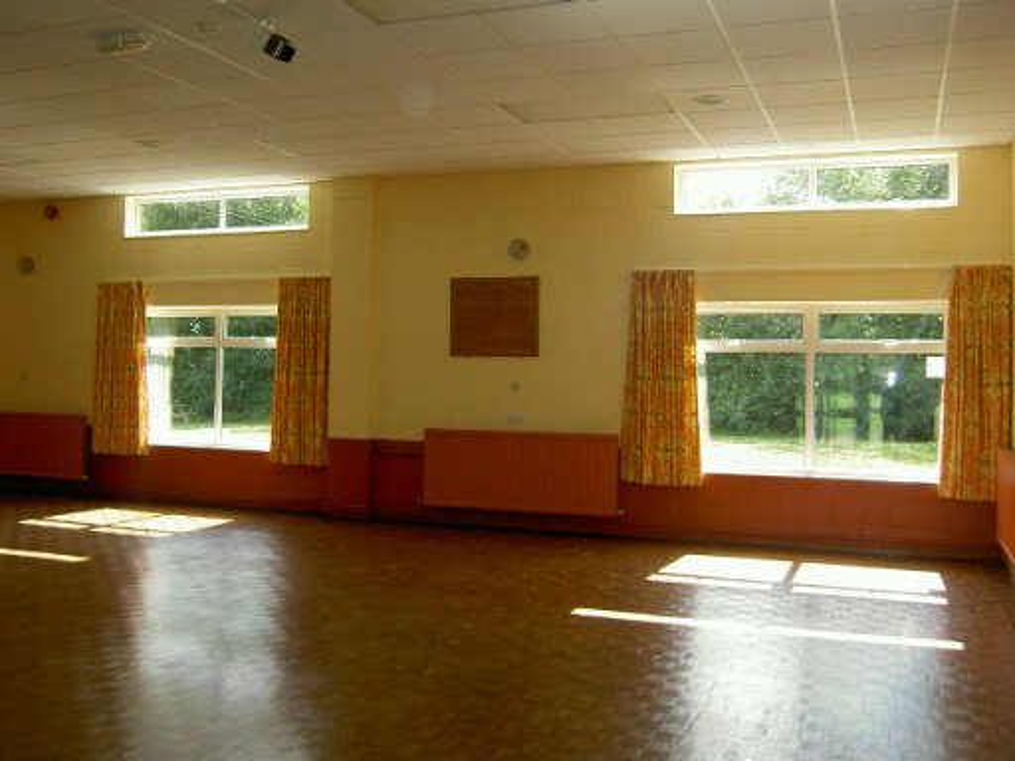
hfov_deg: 54.0
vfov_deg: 41.8
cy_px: 380
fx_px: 997
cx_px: 508
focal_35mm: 34
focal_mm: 5.6
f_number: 2.8
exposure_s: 1/100
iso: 50
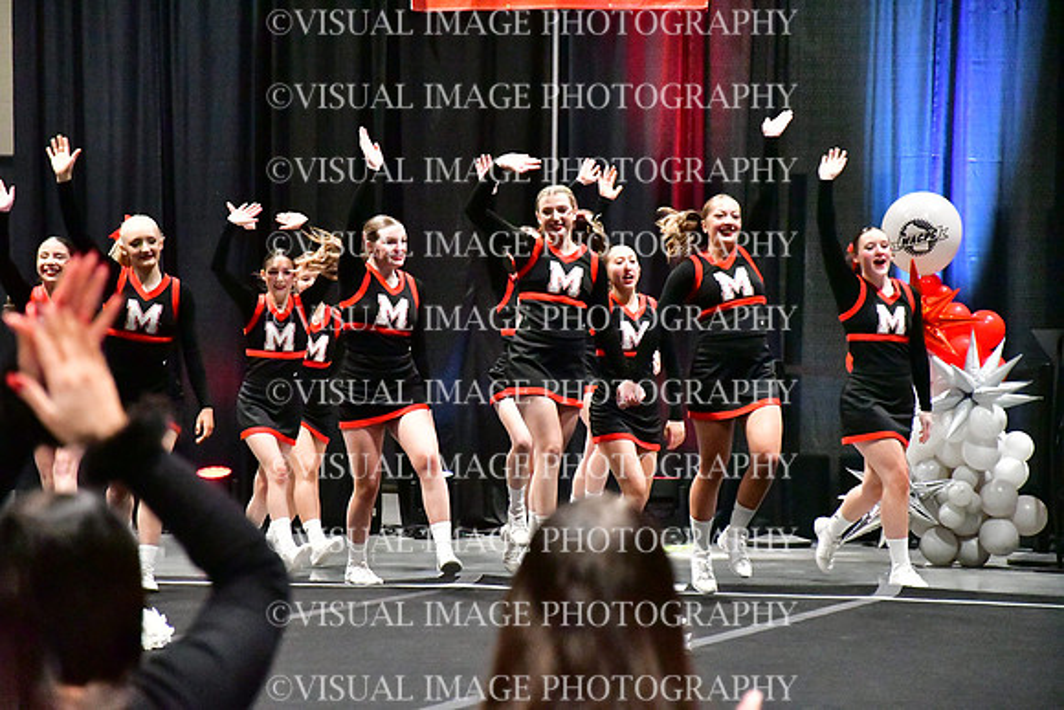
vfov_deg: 8.7
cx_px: 532
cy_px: 355
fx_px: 4641
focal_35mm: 157
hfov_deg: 13.1
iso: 18000
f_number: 5.6
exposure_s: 1/400
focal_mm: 105
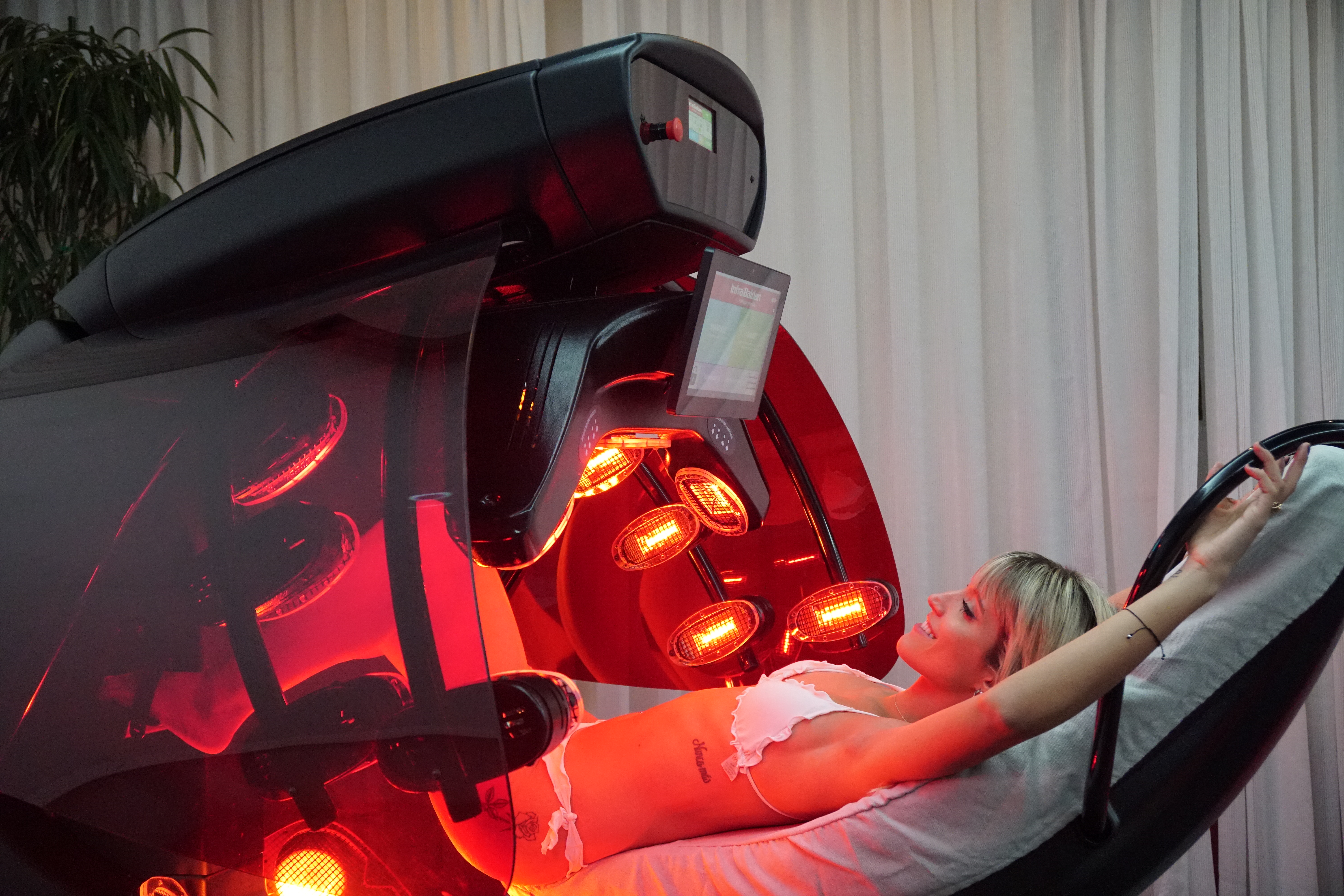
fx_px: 1344
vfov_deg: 36.9
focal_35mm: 36
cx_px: 672
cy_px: 448
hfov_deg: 53.1
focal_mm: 24
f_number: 4
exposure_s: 1/100
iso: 4000
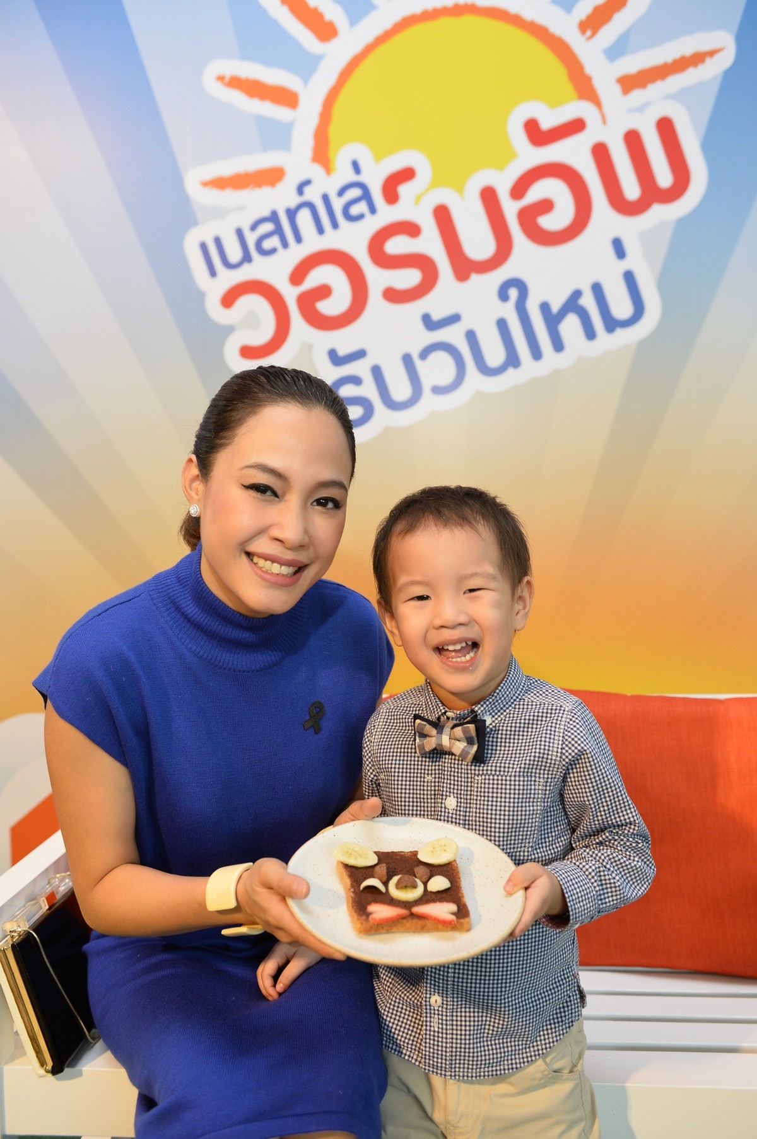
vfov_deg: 58.8
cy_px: 570
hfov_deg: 41.0
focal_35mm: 32
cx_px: 378
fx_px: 1012
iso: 500
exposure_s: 1/125
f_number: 3.2
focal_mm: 32
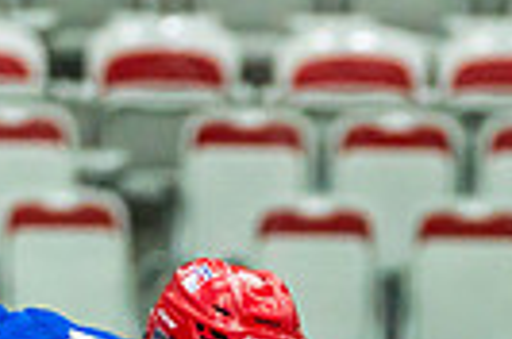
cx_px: 343
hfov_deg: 3.1
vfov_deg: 2.1
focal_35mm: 662
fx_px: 9393
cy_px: 680
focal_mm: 136
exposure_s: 1/1000
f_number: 2.8
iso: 3200
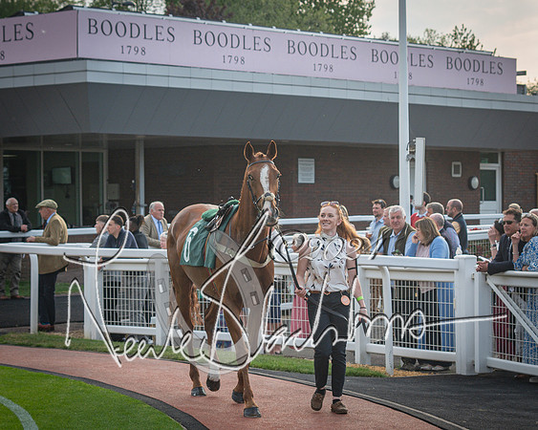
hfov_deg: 17.5
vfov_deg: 14.0
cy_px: 258
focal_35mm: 110
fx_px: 1752
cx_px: 294
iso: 200
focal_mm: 50
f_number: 5
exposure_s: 1/500
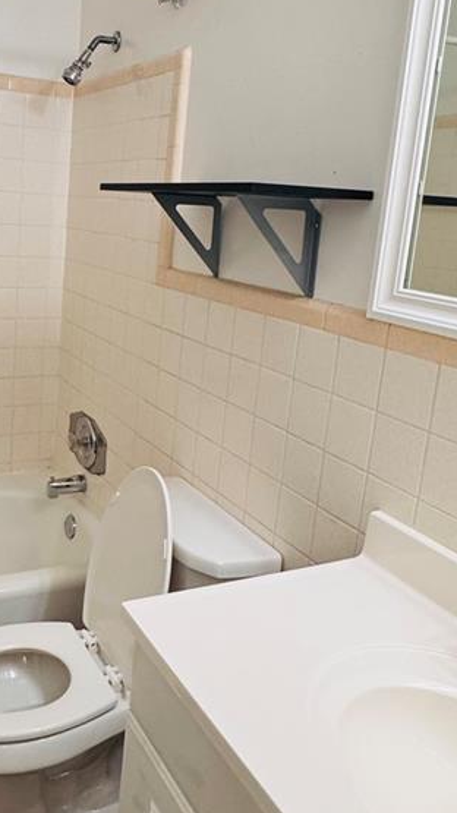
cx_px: 111
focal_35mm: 33
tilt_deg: -13.1
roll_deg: -3.4
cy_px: 347
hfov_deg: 34.8
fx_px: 711
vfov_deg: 59.2
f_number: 2.2
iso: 200
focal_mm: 2.22
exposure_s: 1/120
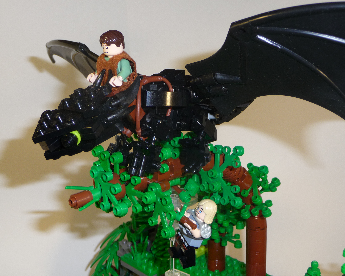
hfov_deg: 39.5
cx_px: 165
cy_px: 138
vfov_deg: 32.1
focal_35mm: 47
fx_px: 480
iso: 100
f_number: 4.1
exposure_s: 1/30
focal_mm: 7.6
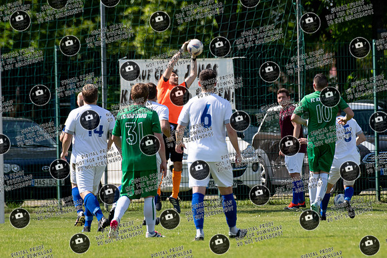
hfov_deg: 2.9
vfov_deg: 2.0
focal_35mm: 705
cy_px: 104
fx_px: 7579
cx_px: 216
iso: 450
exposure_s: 1/1600
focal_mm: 390
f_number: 5.6
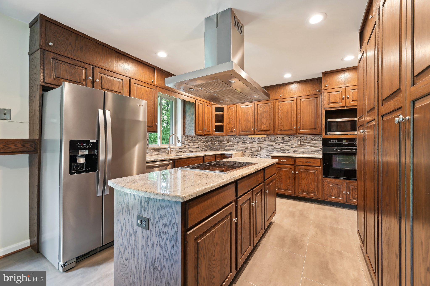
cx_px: 215
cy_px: 143
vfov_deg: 81.1
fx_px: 167
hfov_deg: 104.3
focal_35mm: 14
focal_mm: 14
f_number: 8
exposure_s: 1/1.67
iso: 400
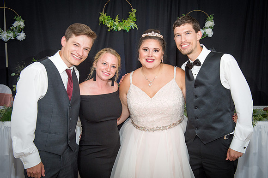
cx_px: 141
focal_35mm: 42
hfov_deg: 46.1
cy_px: 91
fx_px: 315
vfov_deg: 31.6
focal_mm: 38
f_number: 5.6
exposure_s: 1/125
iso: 800
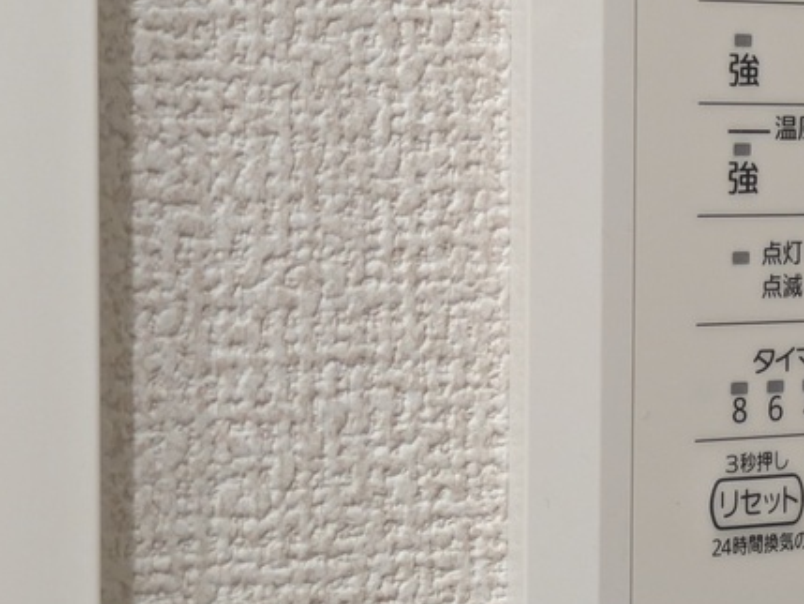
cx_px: 877
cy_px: 193
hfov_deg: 16.7
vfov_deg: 13.0
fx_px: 2649
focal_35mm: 114
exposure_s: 1/60
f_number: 1.89
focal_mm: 5.43
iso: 192
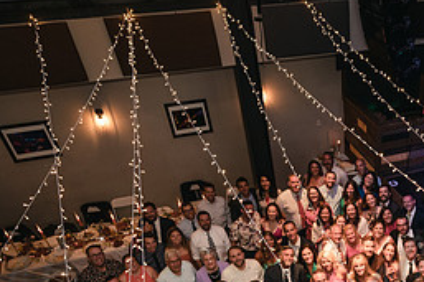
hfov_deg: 45.6
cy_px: 294
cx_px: 371
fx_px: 459
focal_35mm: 39
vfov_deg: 31.1
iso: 1600
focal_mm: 16
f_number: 4
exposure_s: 1/50
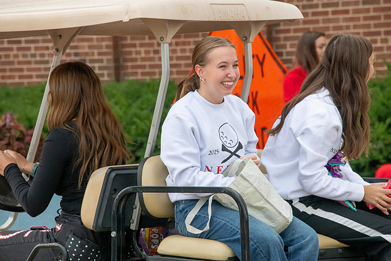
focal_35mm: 300
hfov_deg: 6.9
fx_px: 3259
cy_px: 130
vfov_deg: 4.6
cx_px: 196
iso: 3200
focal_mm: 300
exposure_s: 1/500
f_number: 11
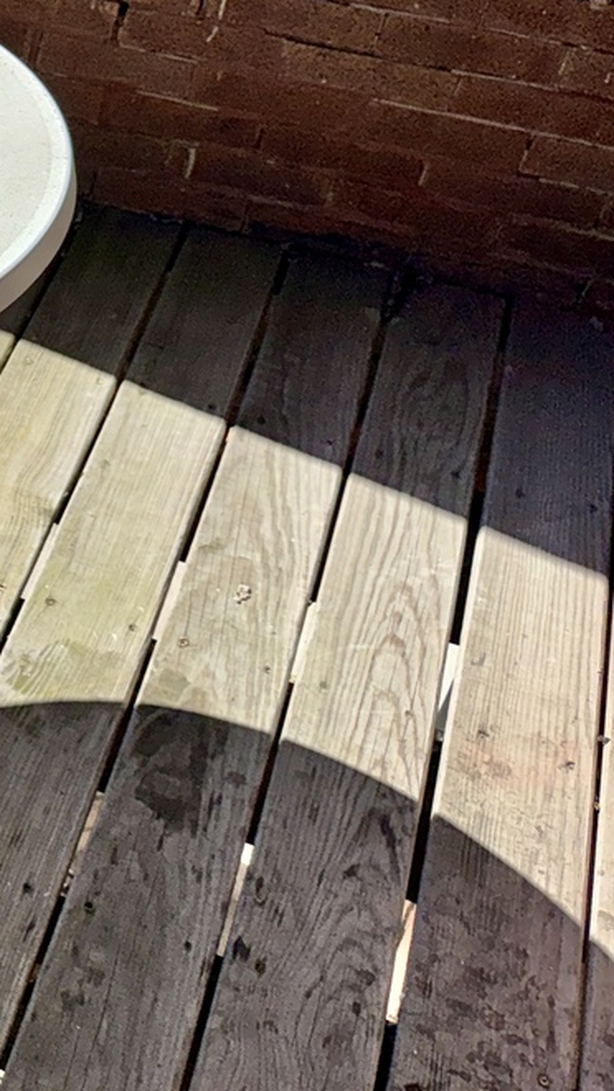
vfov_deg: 35.9
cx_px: -515
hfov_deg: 17.1
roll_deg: +1.2
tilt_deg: -36.4
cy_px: 294
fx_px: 1649
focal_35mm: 57
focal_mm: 6.76
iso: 80
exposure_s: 1/6410
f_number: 1.78
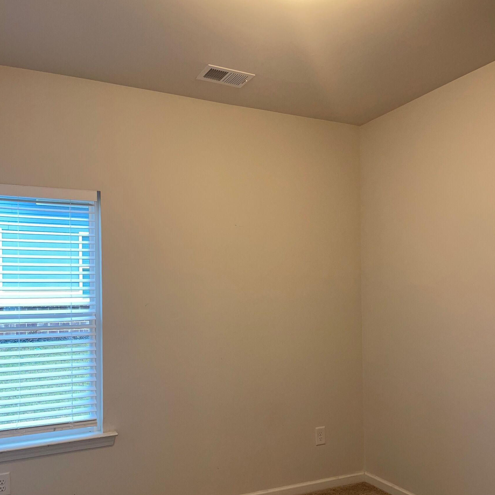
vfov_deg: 53.8
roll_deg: +0.4
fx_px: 485
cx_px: 244
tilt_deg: +0.6
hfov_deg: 54.0
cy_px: 289
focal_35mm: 30
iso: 50
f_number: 1.6
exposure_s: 1/30
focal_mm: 5.1
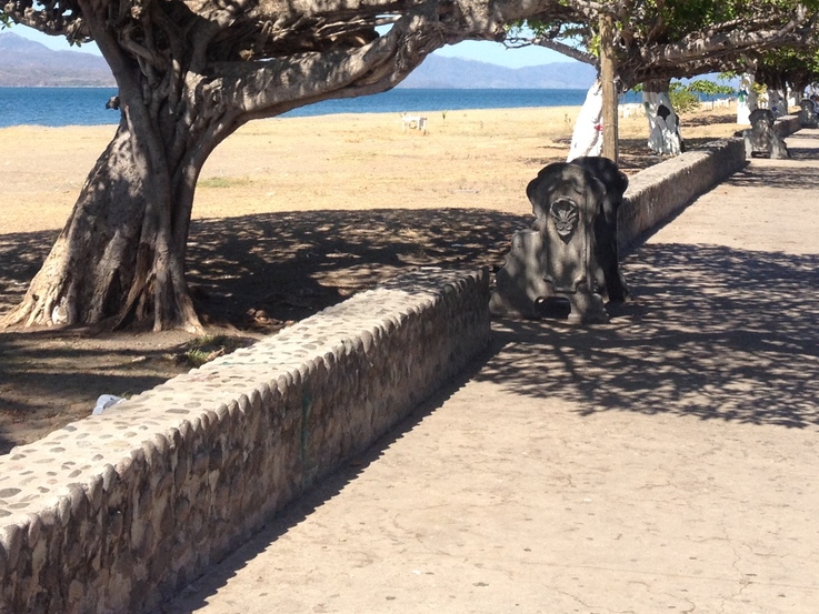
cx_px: 408
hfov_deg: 25.7
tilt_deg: +1.8
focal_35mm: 76
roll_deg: +0.1
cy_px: -48
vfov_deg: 18.7
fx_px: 1798
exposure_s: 1/1104
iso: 50
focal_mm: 4.28
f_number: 2.4
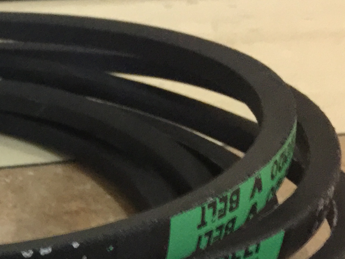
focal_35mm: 79
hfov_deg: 22.5
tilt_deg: -29.5
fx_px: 788
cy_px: 227
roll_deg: -1.9
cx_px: -85
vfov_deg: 18.4
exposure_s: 1/4
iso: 125
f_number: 2.2
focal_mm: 4.15
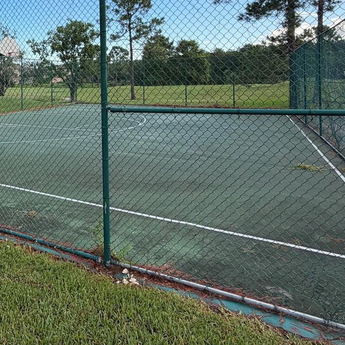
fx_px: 327
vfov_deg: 52.7
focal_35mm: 29
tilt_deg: +0.2
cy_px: 79
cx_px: 79
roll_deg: +0.3
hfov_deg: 52.7
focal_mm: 2.22
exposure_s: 1/502
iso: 40
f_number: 2.2
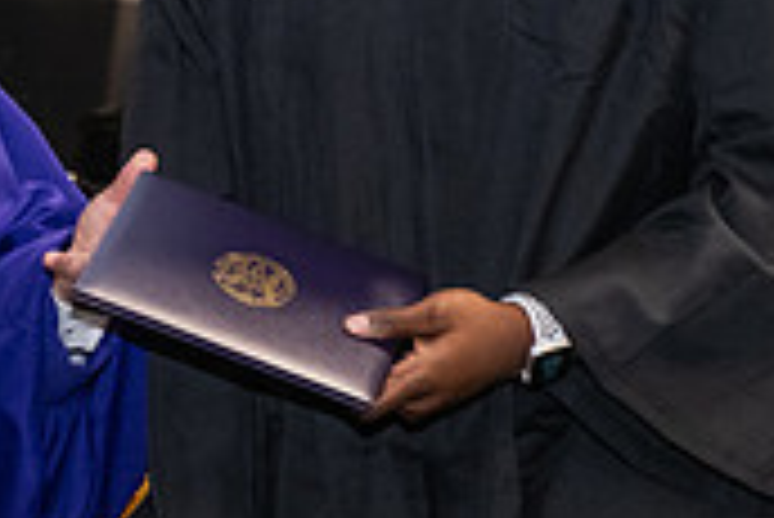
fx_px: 4798
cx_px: -72
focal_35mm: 223
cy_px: -65
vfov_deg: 6.1
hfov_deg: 9.1
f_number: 5
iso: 2500
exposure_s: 1/125
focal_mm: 66
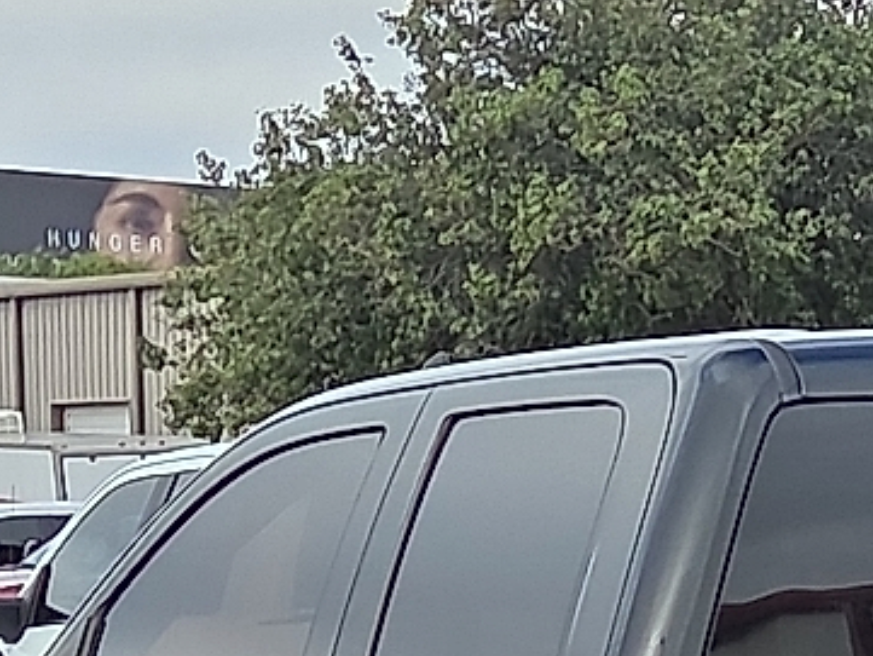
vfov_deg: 8.3
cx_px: 1429
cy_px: 1201
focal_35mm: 173
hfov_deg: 10.9
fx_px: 4364
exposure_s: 1/625
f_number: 1.8
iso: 25
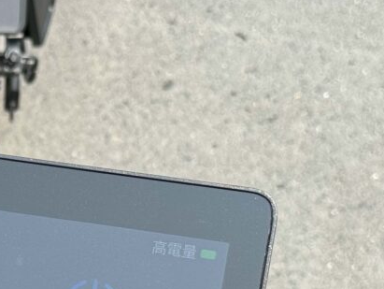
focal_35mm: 140
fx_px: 1554
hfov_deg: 13.5
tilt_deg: -40.8
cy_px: 325
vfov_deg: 10.5
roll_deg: +1.1
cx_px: -125
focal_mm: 6.76
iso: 64
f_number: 1.78
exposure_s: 1/1560
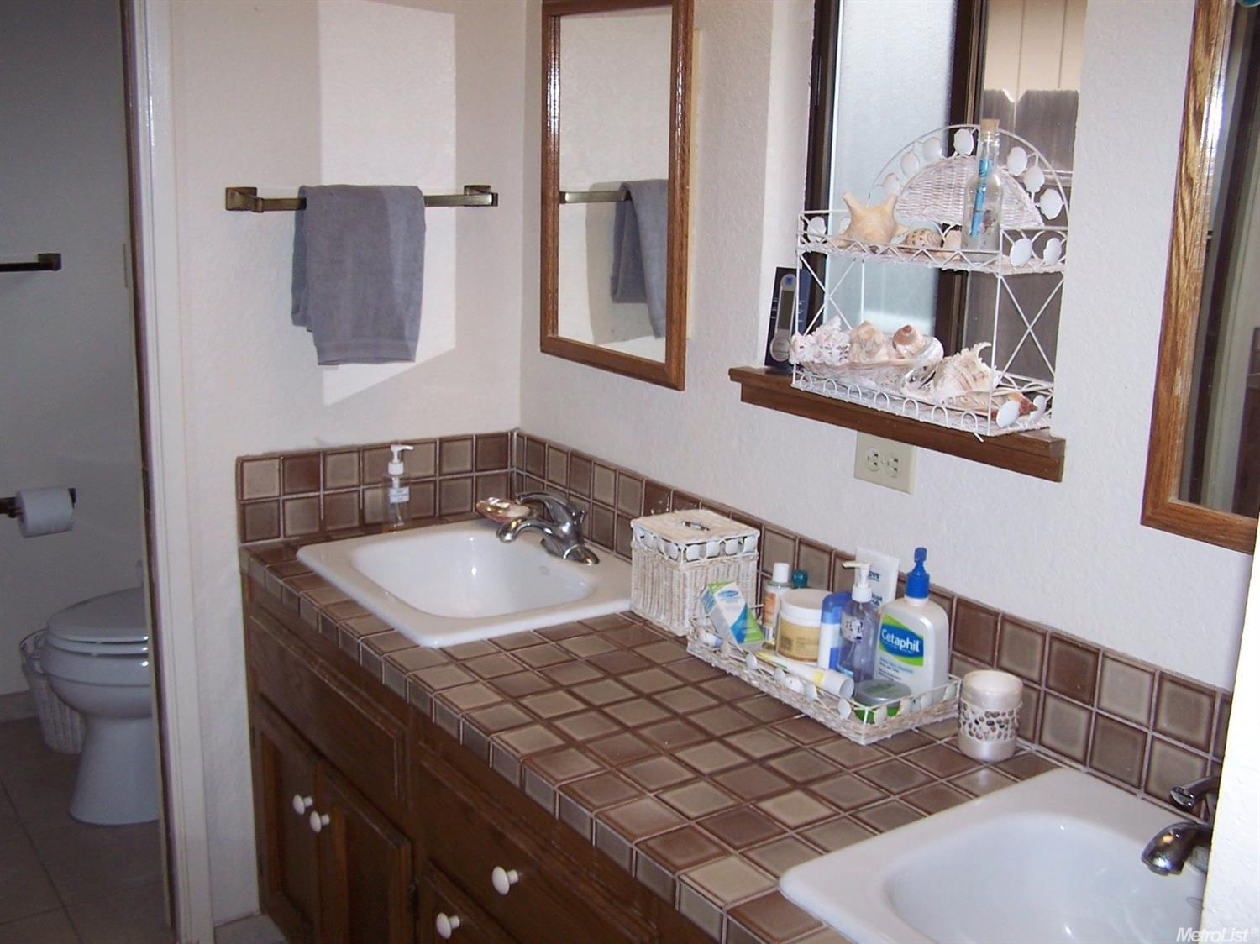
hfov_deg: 49.0
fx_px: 1383
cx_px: 630
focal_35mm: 38
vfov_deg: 37.7
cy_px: 472
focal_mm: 6.3
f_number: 2.8
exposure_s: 1/60
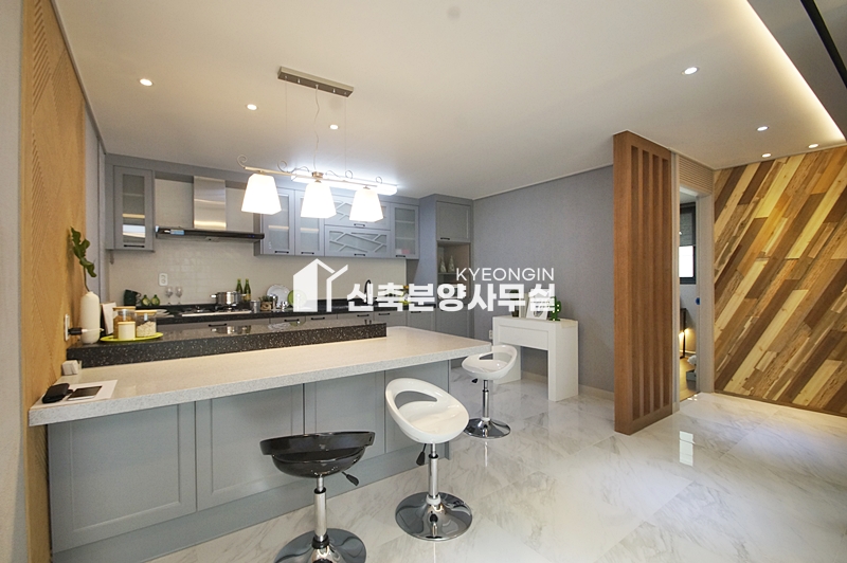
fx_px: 353
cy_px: 282
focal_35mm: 15
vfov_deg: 77.2
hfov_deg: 100.4
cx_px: 424
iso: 800
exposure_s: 1/30
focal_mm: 10
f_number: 9
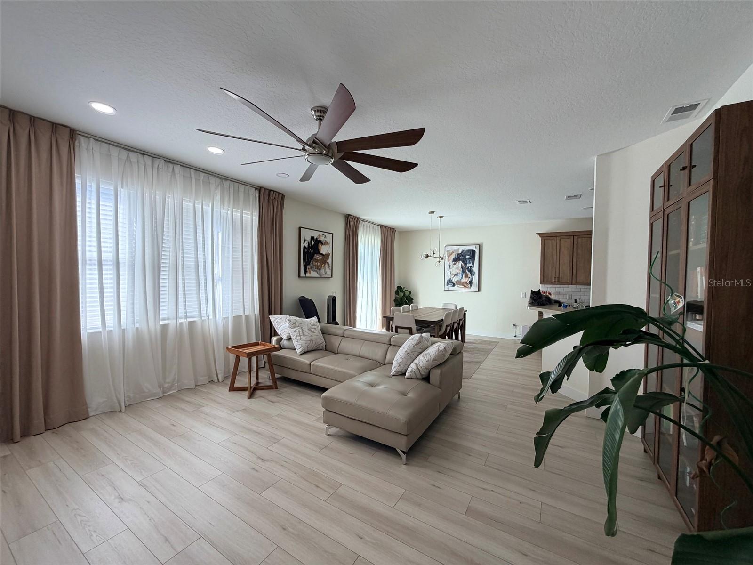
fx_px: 305
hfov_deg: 102.1
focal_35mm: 14
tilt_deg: -1.9
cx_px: 376
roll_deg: -2.1
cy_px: 282
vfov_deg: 85.7
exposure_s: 1/121
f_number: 2.2
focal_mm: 2.22
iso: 100
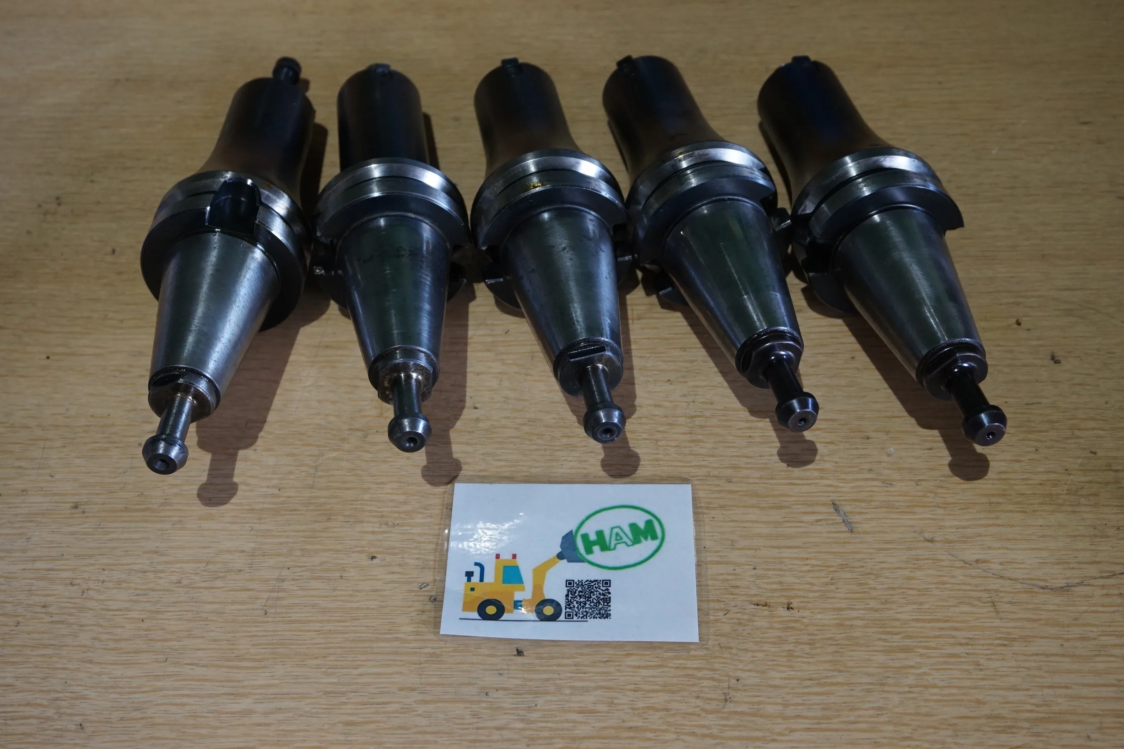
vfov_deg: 31.9
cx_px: 562
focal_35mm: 42
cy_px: 374
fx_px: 1311
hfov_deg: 46.4
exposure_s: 1/60
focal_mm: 28
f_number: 5.6
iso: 1250
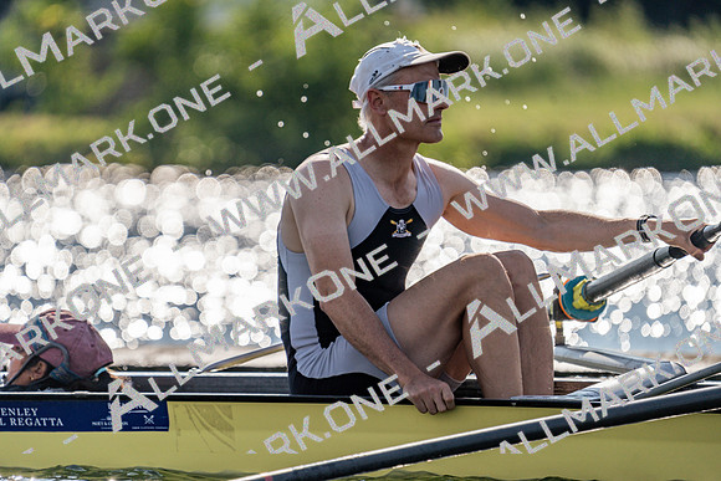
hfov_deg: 4.3
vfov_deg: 2.9
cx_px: 360
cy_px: 240
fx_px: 9635
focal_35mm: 481
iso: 100
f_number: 6.3
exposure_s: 1/1600
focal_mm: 481
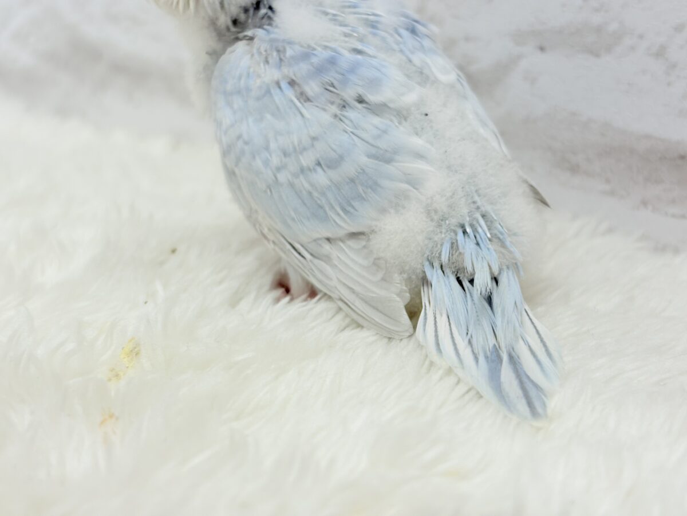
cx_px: 344
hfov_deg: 36.8
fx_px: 1032
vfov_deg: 28.0
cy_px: 258
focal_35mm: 52
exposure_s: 1/100
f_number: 1.6
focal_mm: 5.96
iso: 64
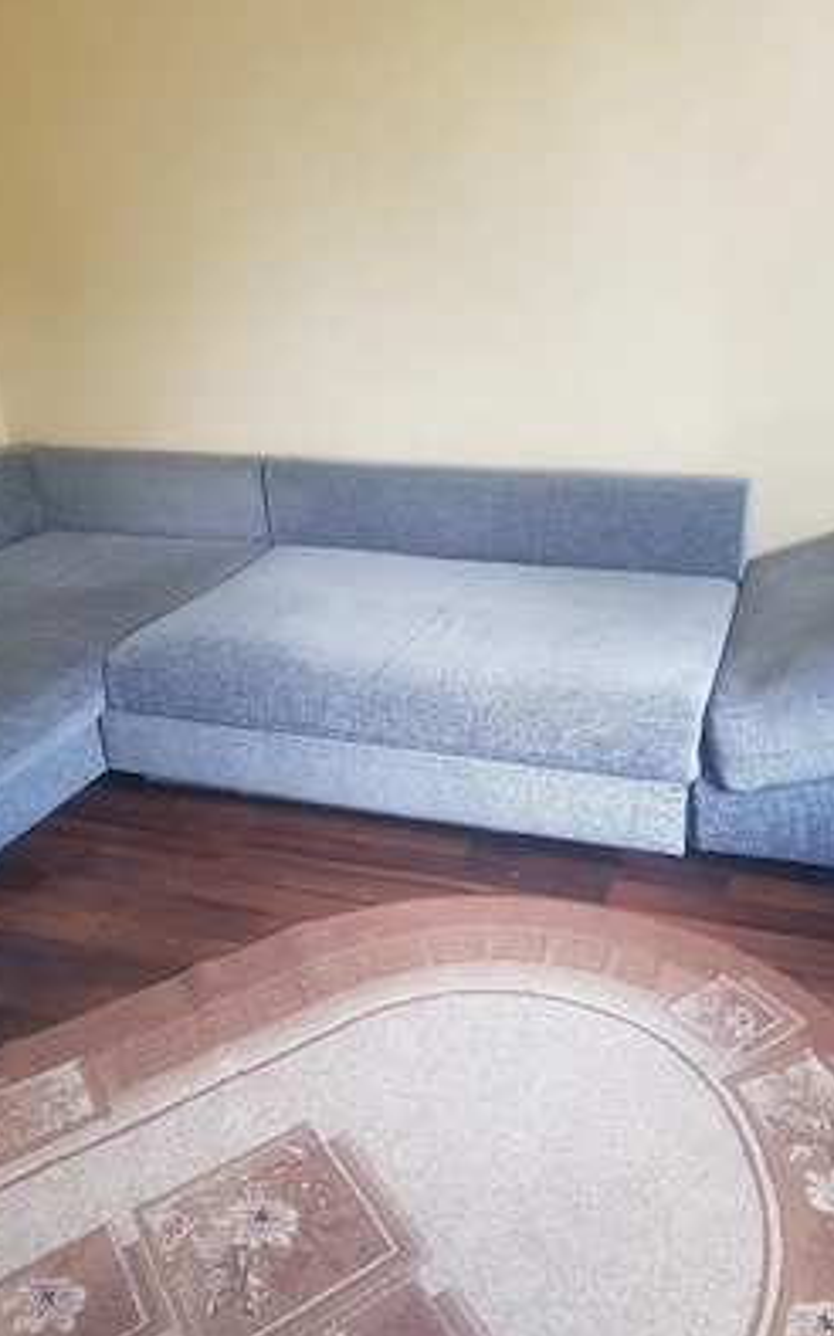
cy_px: 668
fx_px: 1019
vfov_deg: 66.5
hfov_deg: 44.4
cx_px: 485
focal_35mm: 28
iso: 200
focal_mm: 4.2
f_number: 1.7
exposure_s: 1/24
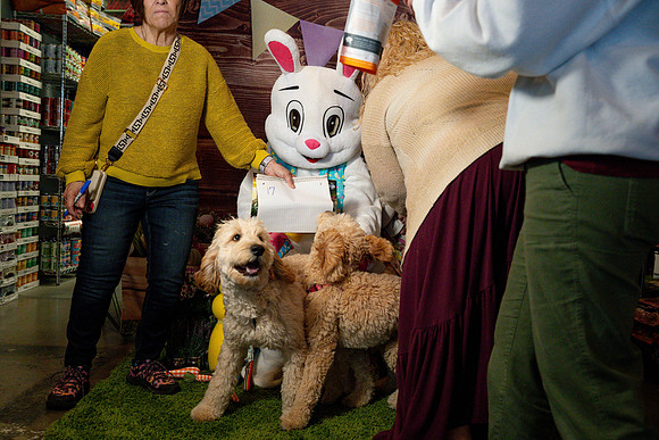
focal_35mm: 35
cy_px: 220
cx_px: 330
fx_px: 641
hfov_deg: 54.4
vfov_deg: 37.9
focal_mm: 35
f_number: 4.5
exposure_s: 1/500
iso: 8000
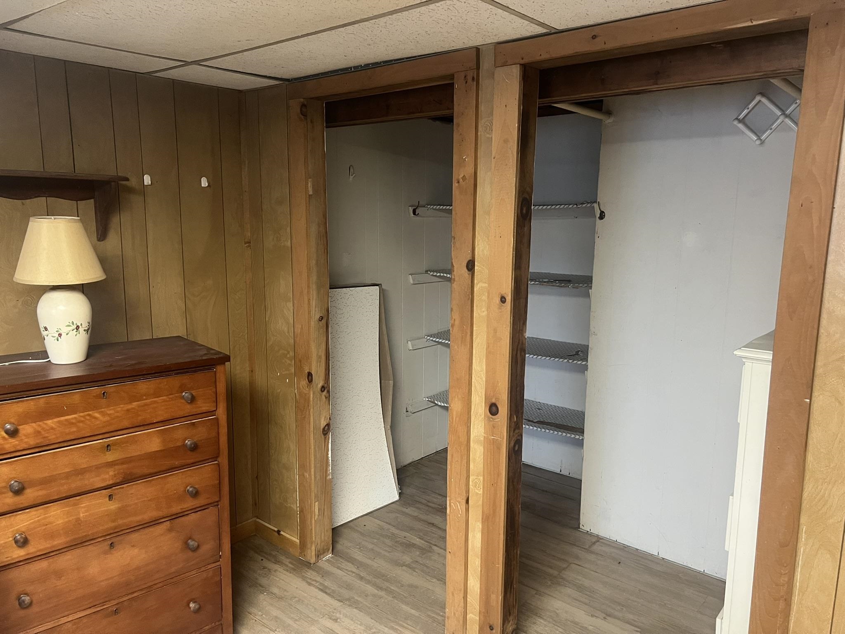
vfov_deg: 53.1
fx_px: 635
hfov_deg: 67.3
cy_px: 317
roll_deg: -0.5
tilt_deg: -10.1
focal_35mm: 26
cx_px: 422
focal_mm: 5.7
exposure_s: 1/60
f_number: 1.5
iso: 400
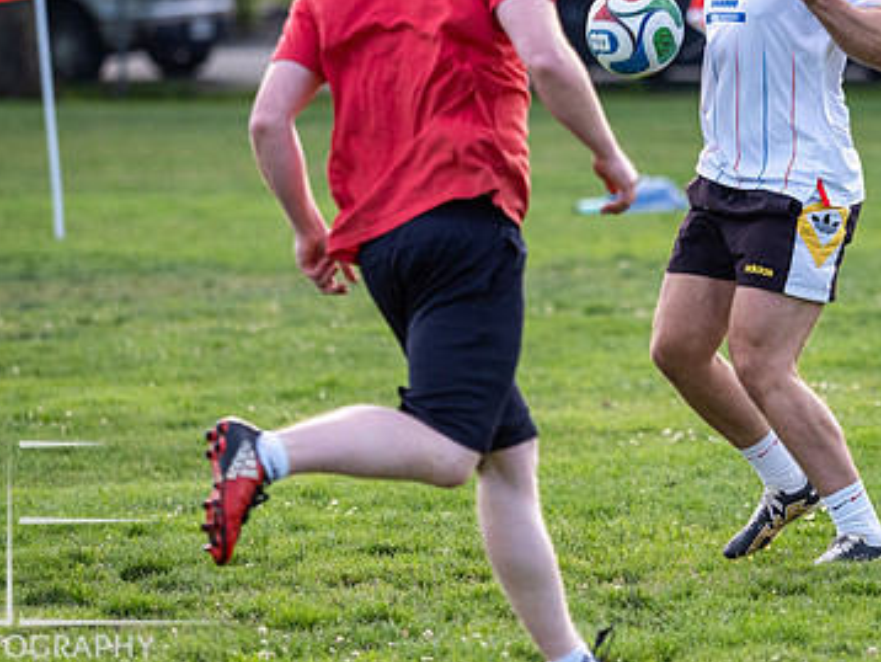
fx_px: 12377
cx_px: 596
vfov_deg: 3.1
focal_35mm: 486
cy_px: 173
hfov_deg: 4.1
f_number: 2.8
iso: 400
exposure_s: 1/1250
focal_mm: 150
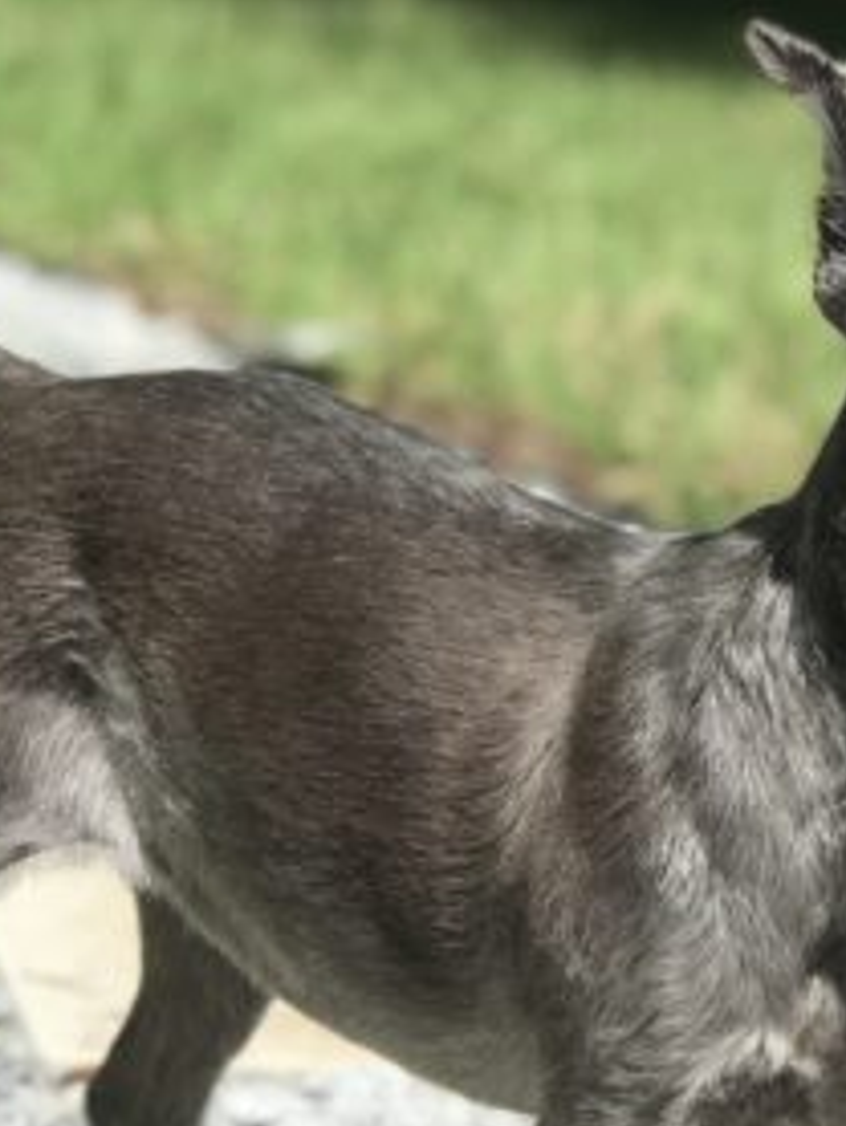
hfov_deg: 9.8
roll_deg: -4.6
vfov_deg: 13.1
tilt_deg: -9.5
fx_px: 4917
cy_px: 571
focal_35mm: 151
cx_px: 866
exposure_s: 1/948
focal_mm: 6.6
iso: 20
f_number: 2.8
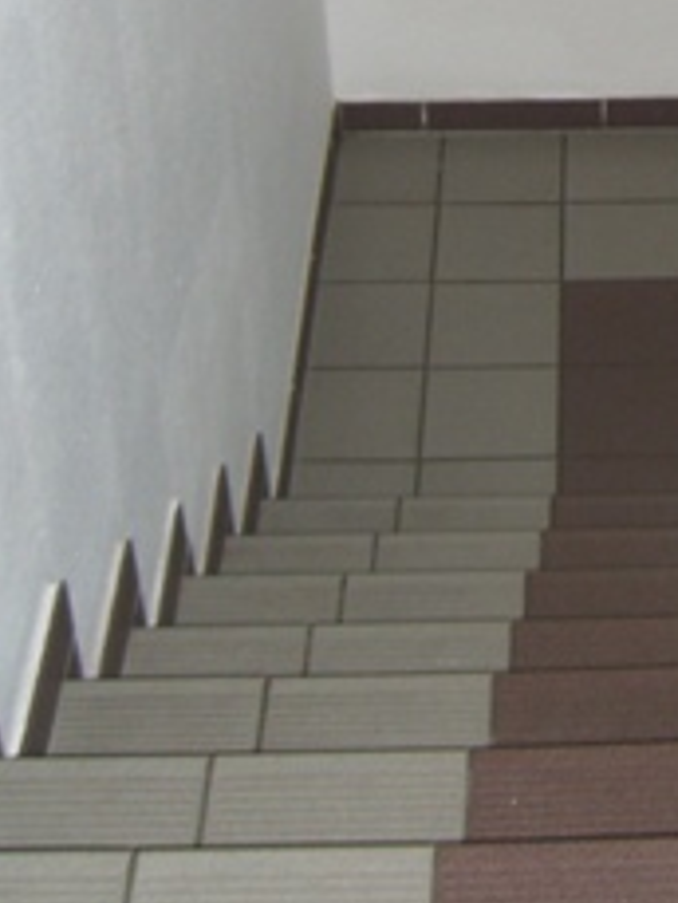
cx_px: 848
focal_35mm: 106
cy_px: -205
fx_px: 2766
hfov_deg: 13.5
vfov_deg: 17.6
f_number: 2.8
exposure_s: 1/60
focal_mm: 7.9
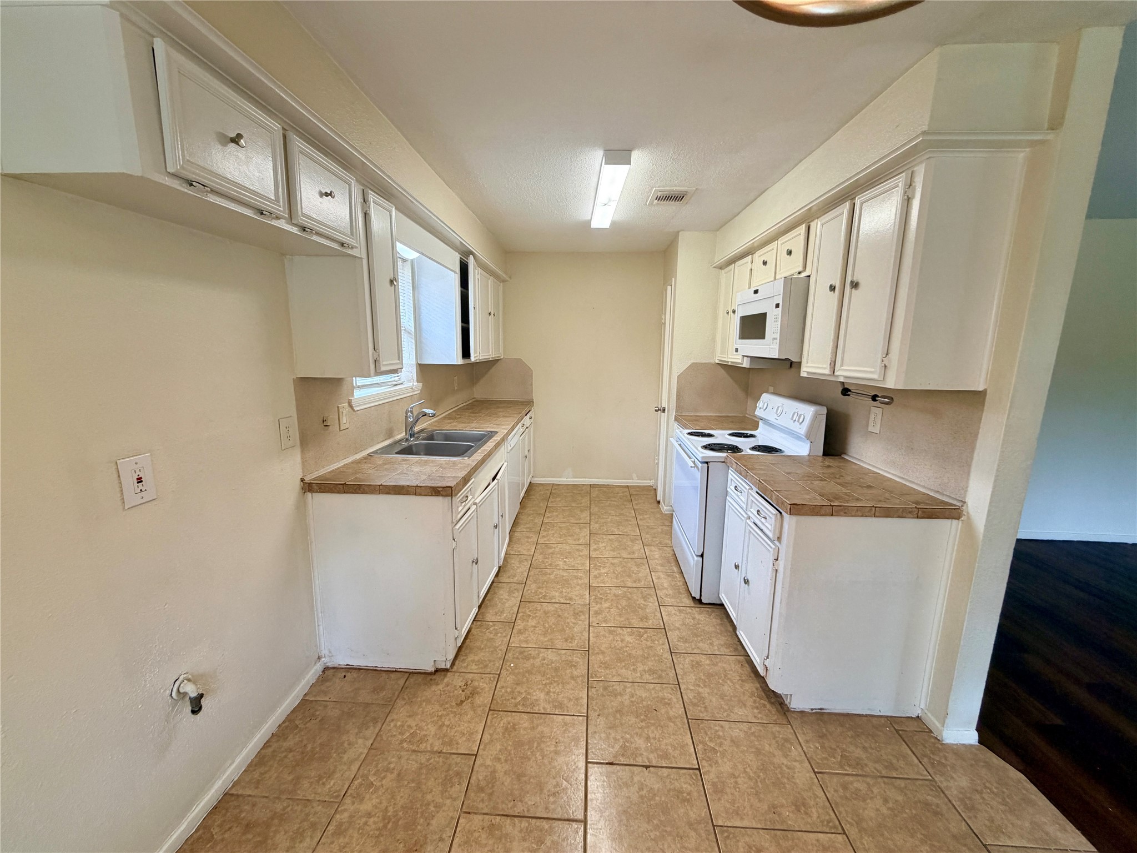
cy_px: 426
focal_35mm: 14
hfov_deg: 102.1
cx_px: 568
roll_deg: -0.7
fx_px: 460
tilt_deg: -9.8
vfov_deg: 85.7
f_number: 2.2
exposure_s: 1/120
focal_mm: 2.22
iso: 125
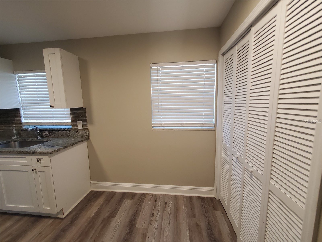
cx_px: 161
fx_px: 121
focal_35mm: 13
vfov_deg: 89.9
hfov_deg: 106.2
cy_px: 121
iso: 250
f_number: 2.2
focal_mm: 1.8
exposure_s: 1/60
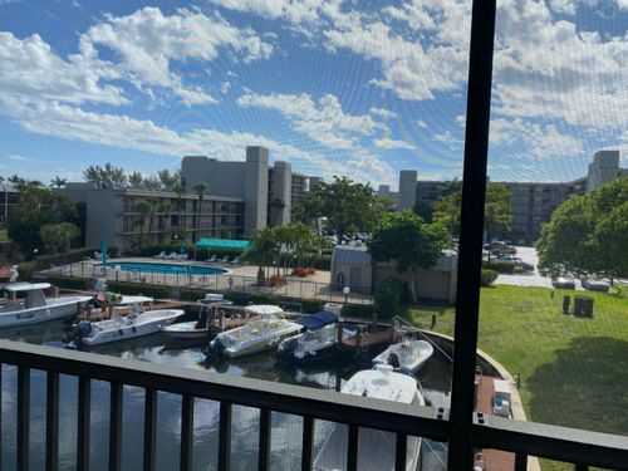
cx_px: 314
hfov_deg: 67.3
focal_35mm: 26
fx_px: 472
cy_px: 236
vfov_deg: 53.1
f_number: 1.8
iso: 32
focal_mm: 4.25
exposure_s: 1/3610
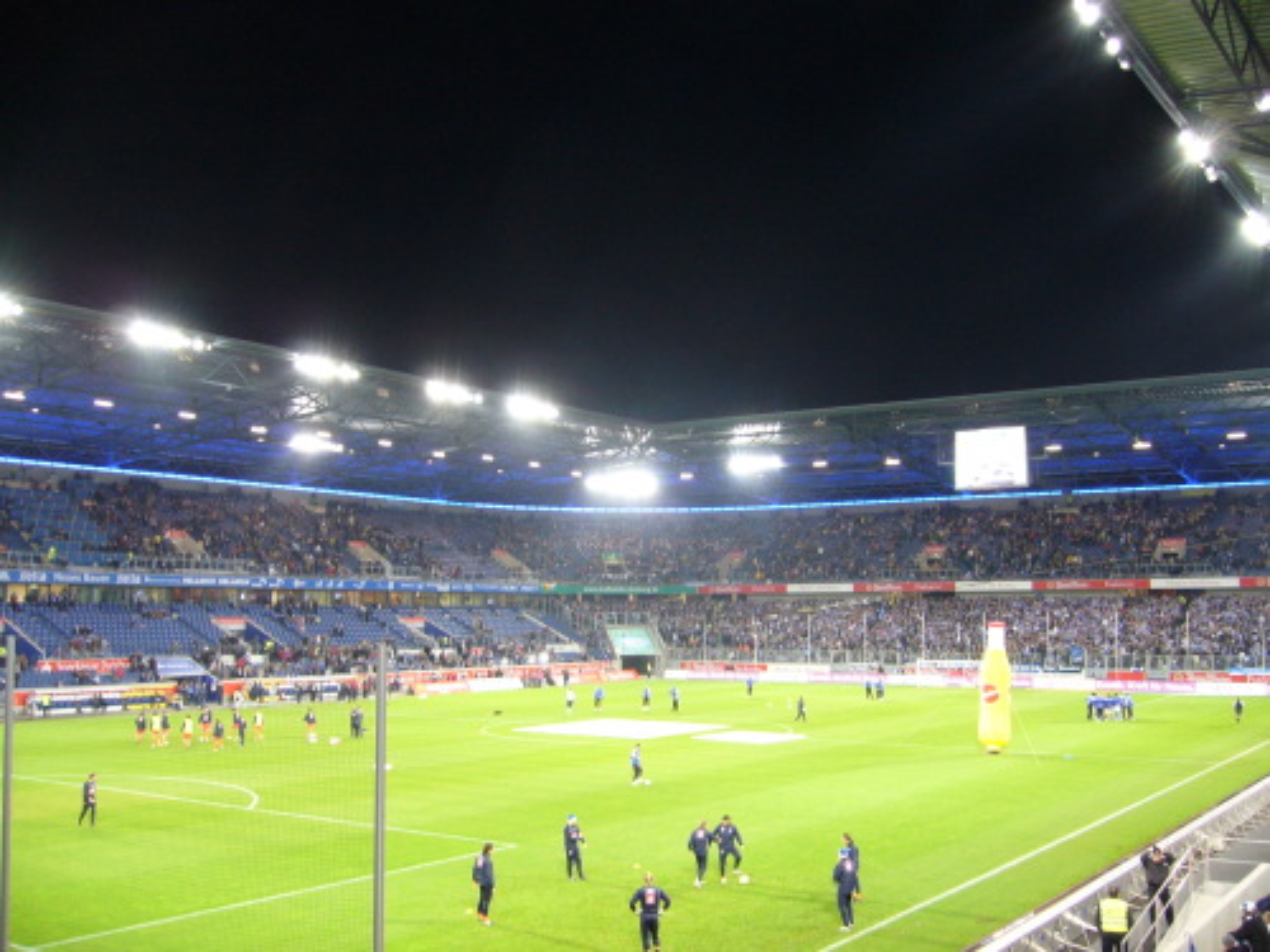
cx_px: 635
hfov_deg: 52.6
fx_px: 1284
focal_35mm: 35
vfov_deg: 40.7
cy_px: 476
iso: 100
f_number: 2.8
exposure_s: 1/15
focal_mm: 5.8
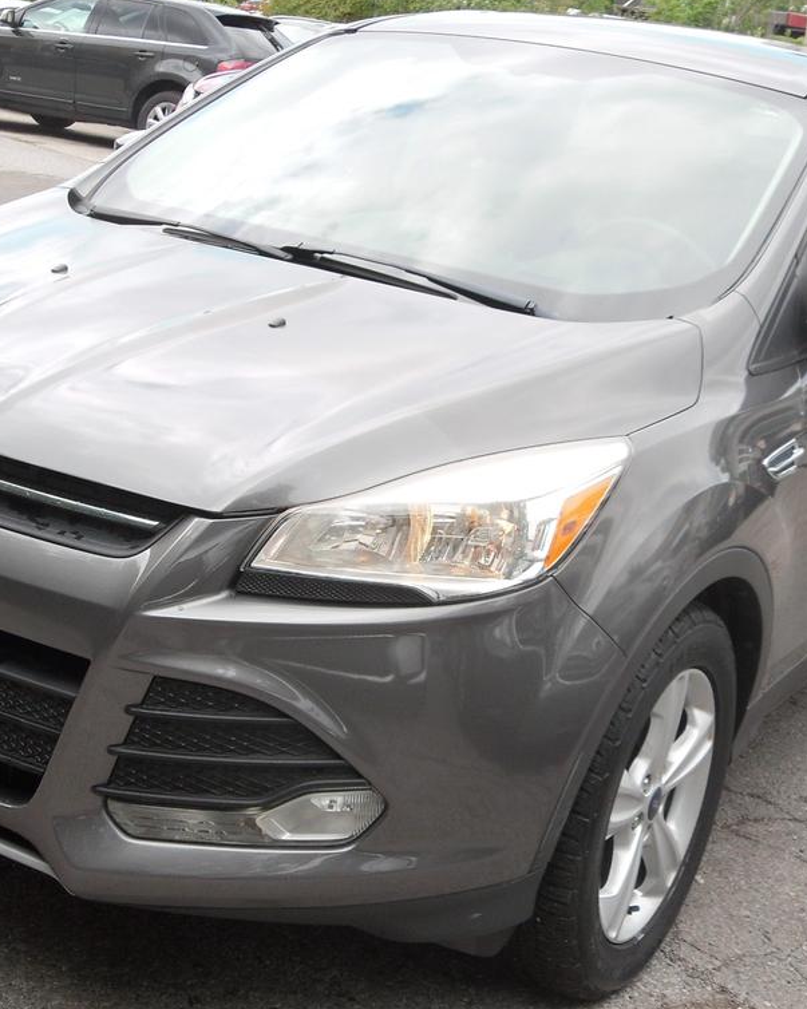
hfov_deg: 26.2
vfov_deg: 32.5
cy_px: 476
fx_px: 1732
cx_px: 407
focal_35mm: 58
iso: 80
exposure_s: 1/234
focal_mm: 6.3
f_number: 3.5
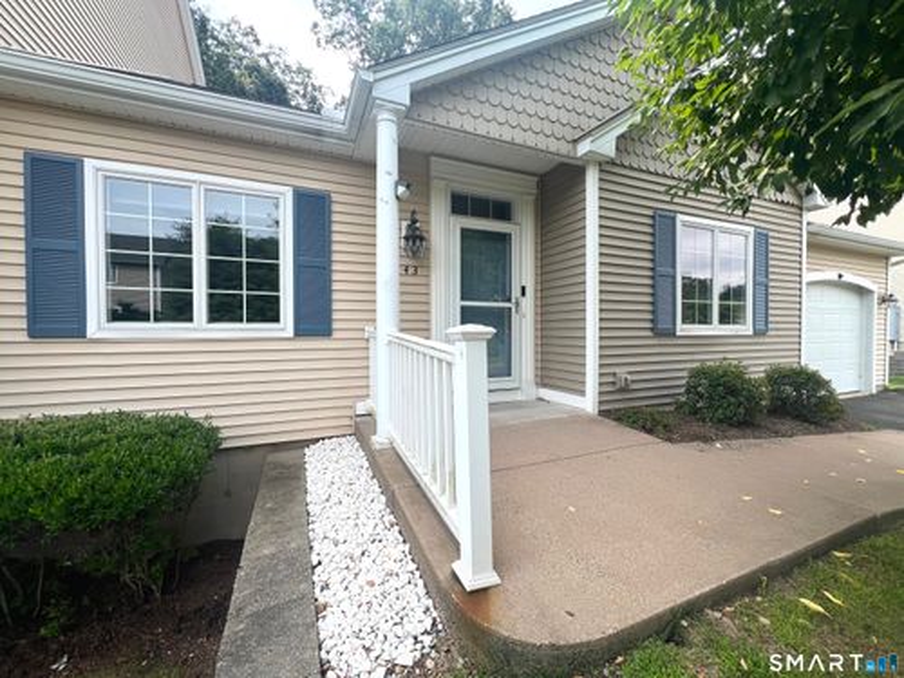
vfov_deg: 89.9
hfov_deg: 106.2
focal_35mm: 13
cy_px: 339
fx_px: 339
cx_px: 452
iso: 32
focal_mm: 1.57
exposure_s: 1/690
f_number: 1.8
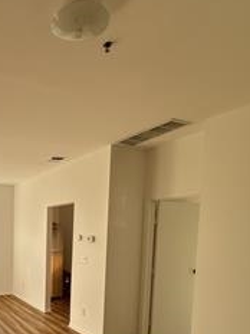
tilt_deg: -4.7
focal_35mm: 29
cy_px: 256
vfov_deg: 58.0
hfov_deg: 42.6
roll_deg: -1.3
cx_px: 9
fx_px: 279
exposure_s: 1/312
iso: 40
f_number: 2.2
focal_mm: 2.22
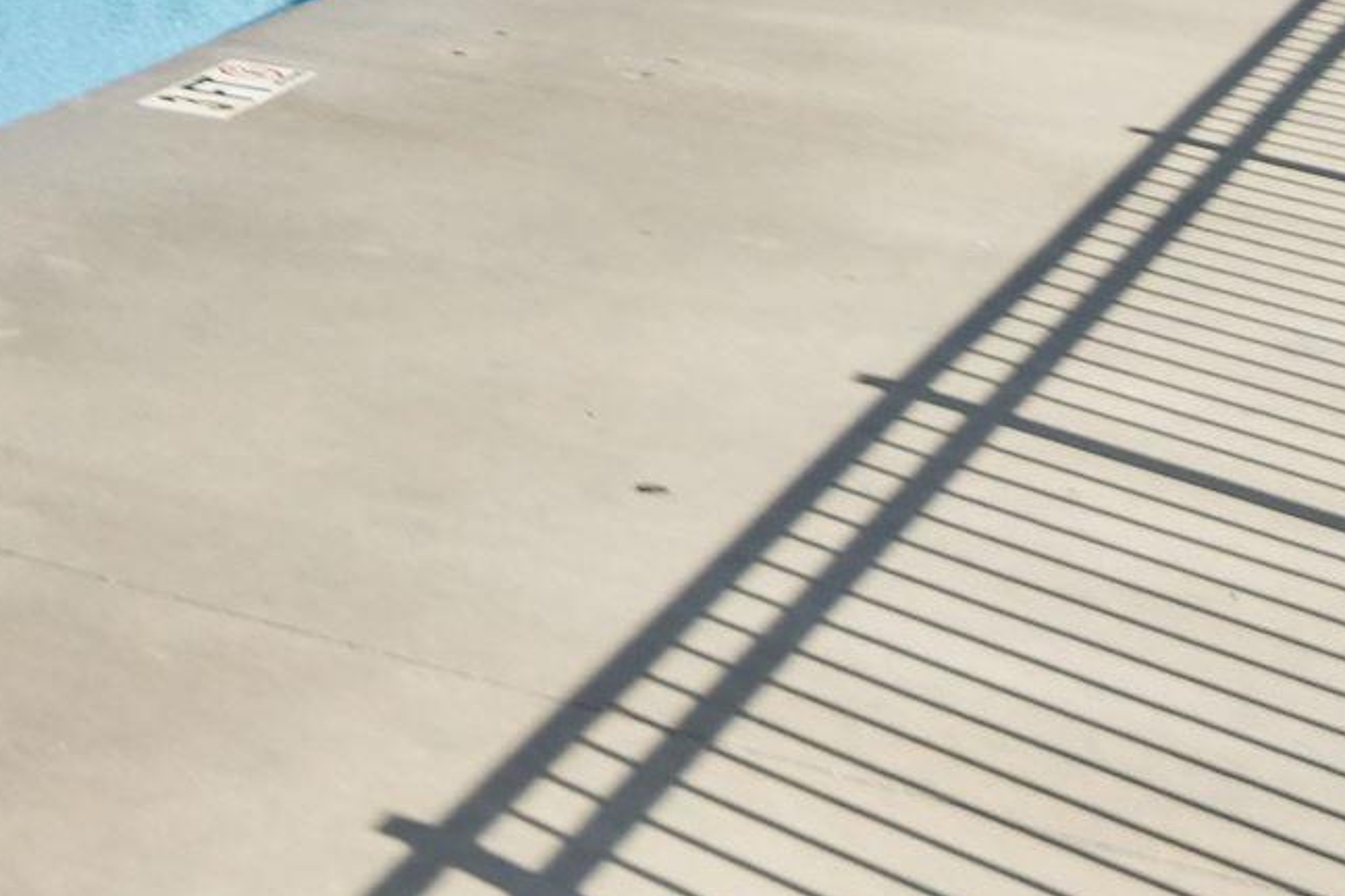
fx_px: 3548
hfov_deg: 16.7
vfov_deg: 13.2
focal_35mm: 95
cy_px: -609
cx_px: -1262
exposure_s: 1/1600
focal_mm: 20
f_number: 8
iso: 400
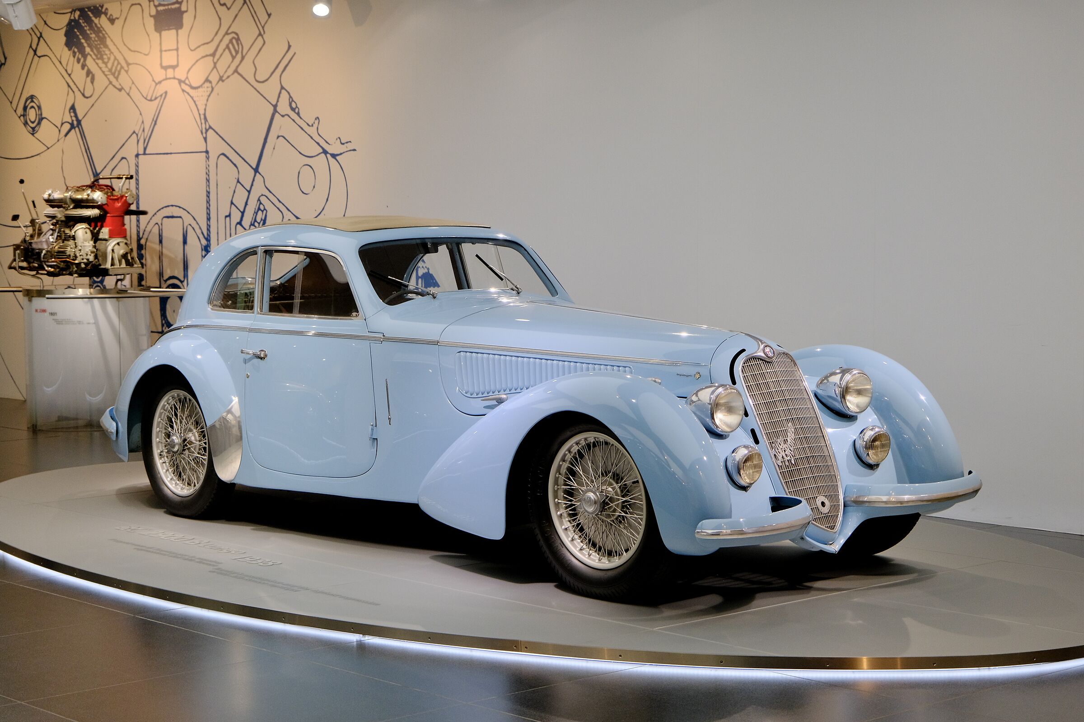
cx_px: 542
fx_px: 1927
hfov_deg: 31.4
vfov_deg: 21.2
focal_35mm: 64
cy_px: 361
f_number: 4
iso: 800
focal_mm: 42.9
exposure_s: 1/150
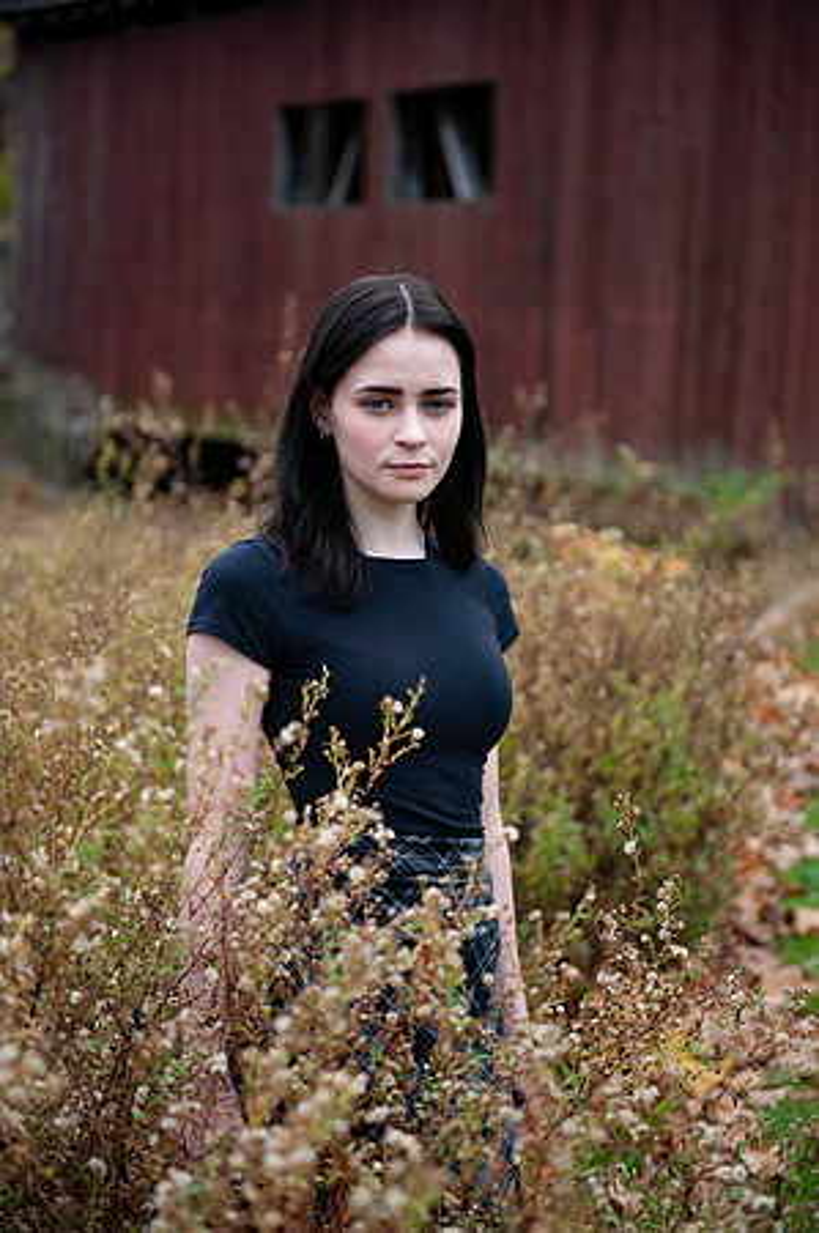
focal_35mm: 70
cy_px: 616
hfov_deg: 19.4
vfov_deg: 28.9
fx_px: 2394
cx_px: 410
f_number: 2.8
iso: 100
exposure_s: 1/400
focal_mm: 70
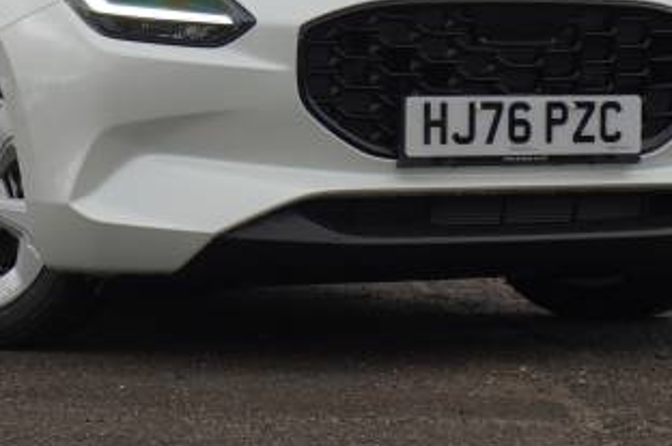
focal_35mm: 154
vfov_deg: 8.8
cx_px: 190
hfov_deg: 13.3
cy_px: 34
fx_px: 2870
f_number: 5.6
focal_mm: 50
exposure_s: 1/90
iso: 125
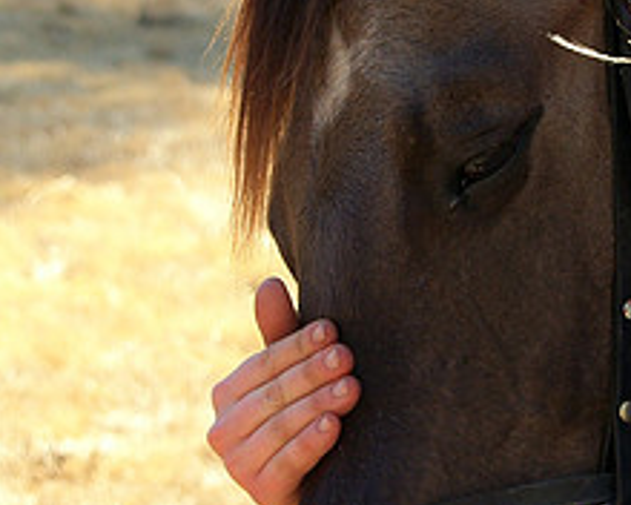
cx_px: 599
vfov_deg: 4.5
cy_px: 231
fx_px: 6480
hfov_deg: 5.6
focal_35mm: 347
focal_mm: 34.8
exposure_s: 1/200
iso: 50
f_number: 4
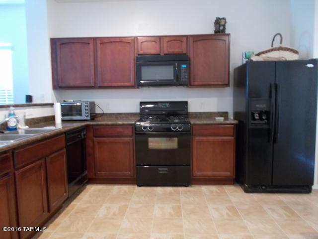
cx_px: 159
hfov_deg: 67.3
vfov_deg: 53.1
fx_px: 239
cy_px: 120
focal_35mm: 26
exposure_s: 1/2
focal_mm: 4.6
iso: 220
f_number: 3.2
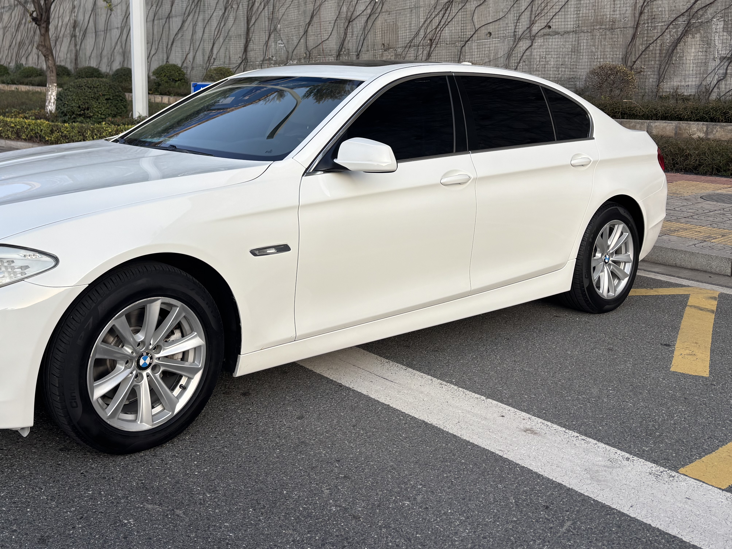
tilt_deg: -4.3
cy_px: 169
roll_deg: +0.6
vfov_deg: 38.1
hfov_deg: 49.5
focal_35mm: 37
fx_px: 782
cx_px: 264
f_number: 1.6
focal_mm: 5.96
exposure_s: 1/662
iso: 50
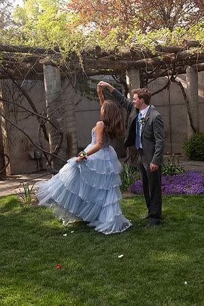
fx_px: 374
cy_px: 153
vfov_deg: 44.5
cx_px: 102
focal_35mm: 44
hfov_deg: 30.5
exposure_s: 1/125
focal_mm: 44
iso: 250
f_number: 5.6
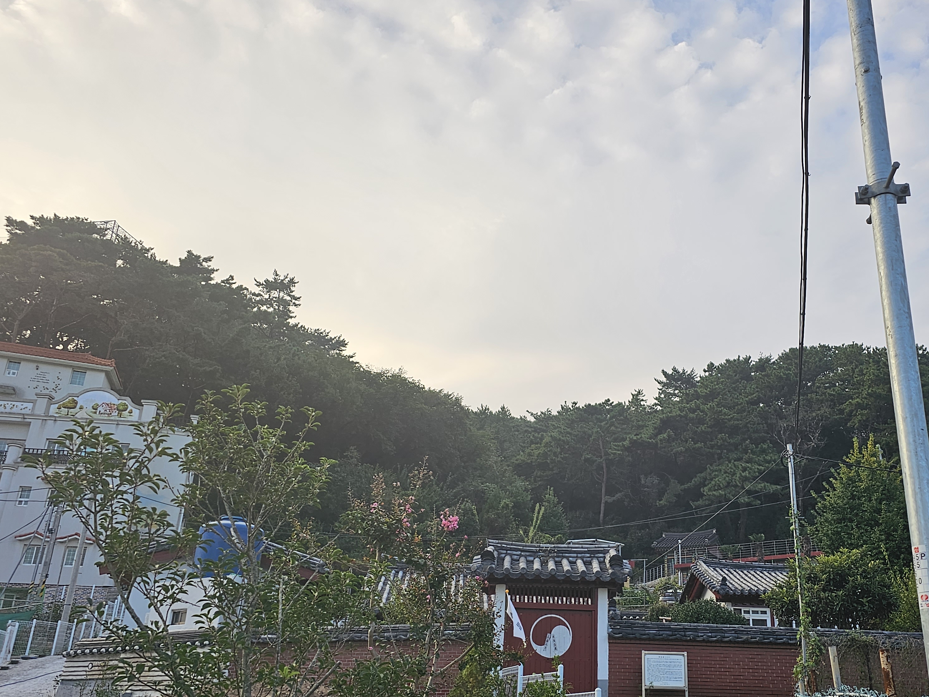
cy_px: 426
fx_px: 832
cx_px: 609
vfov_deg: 45.1
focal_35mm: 31
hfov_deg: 57.2
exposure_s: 1/244
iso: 16
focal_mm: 6.3
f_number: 1.7
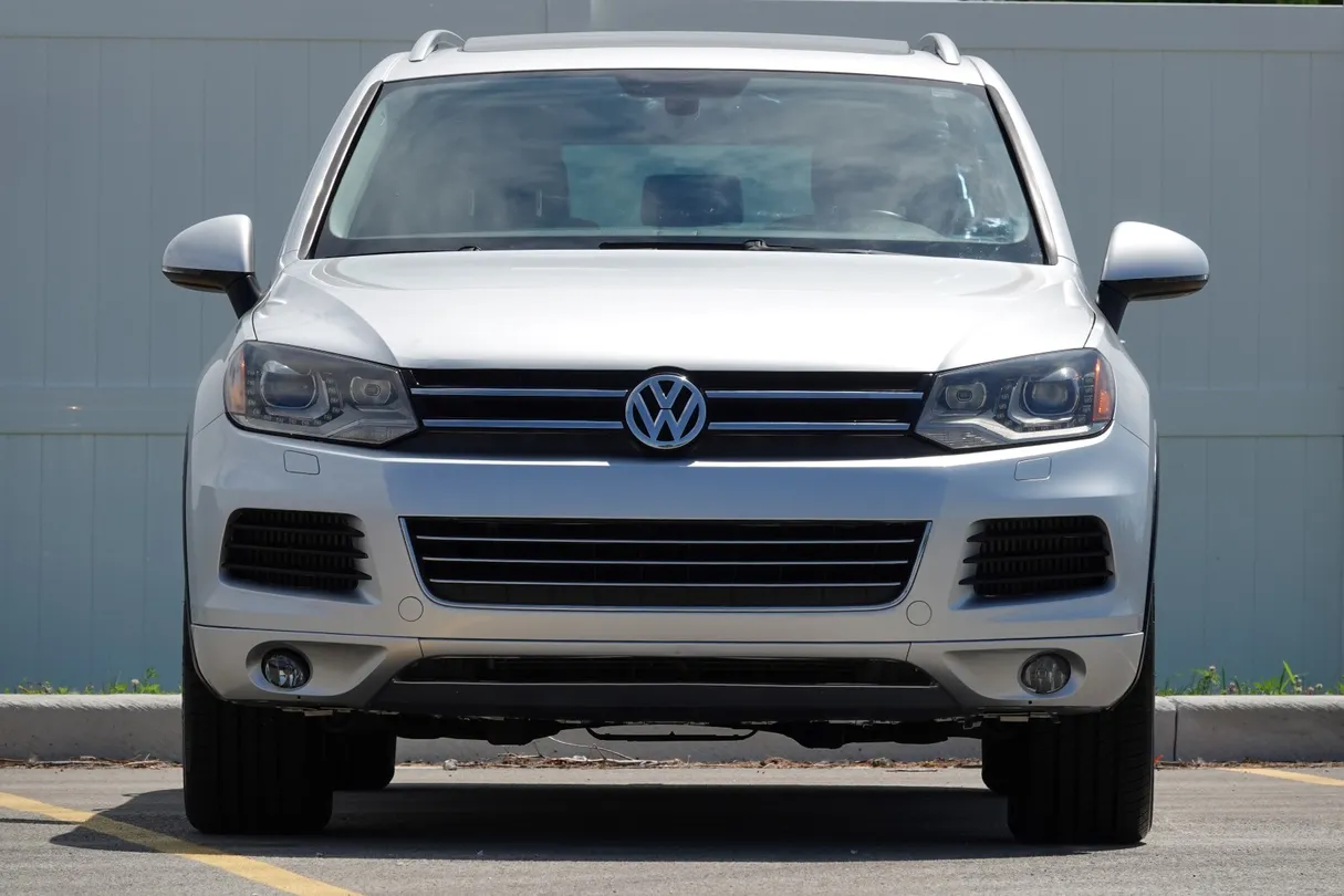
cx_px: 672
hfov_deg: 9.0
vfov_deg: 6.0
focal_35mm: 229
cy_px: 448
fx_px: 8549
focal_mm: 83.9
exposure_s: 1/1000
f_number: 5
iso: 100
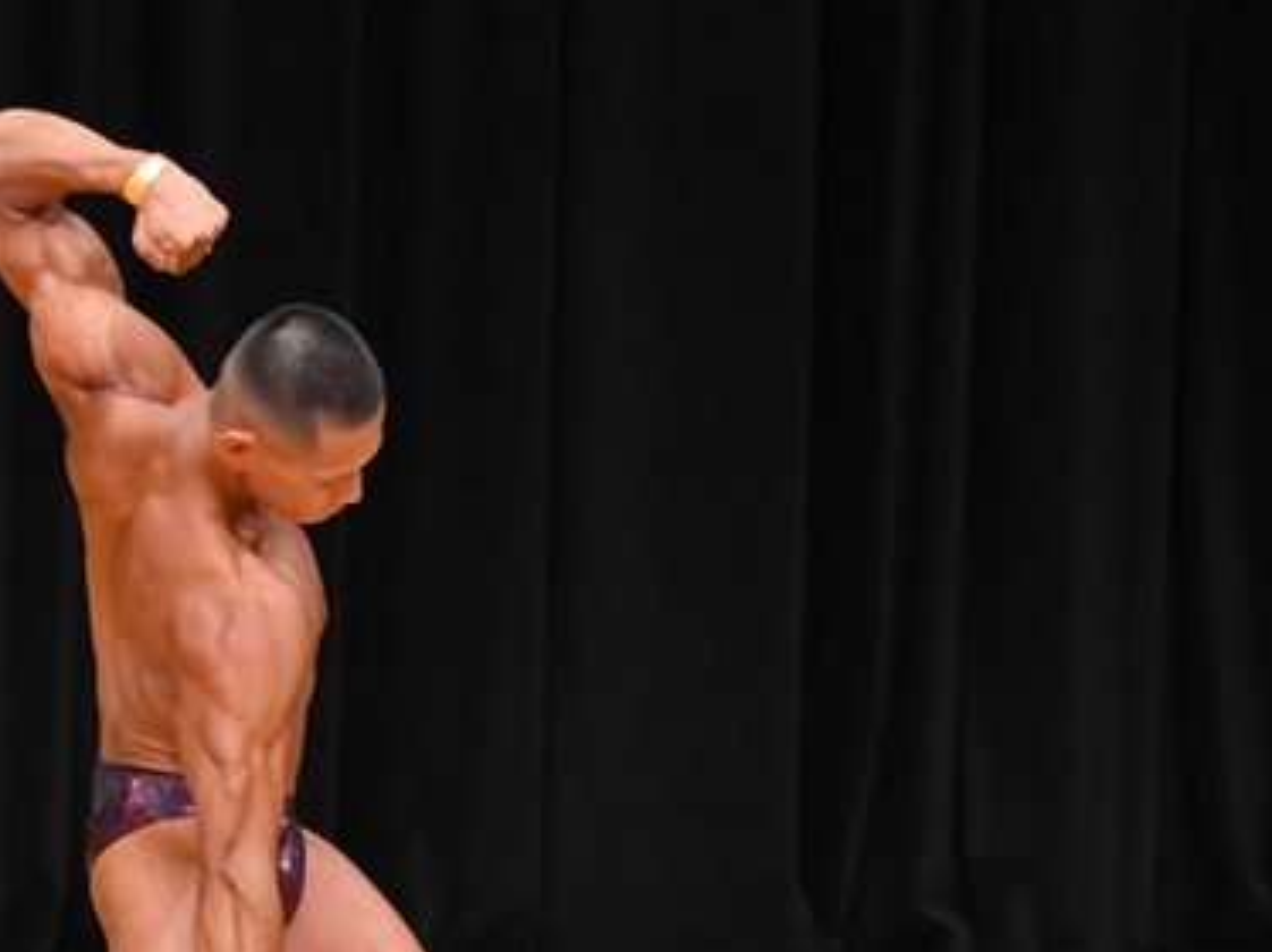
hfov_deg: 3.7
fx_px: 19757
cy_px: 755
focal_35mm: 538
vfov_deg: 2.8
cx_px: 226
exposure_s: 1/400
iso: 4000
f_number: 5.6
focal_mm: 180
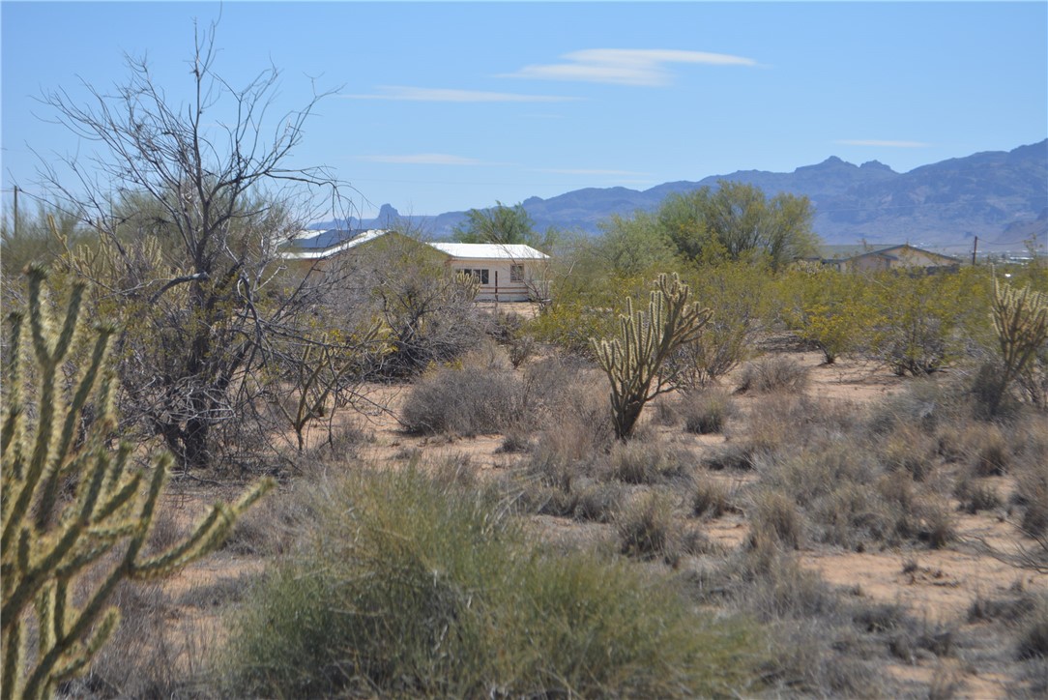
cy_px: 350
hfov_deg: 24.6
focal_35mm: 82
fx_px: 2403
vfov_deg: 16.6
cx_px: 524
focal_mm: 55
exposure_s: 1/2000
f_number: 8
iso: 400
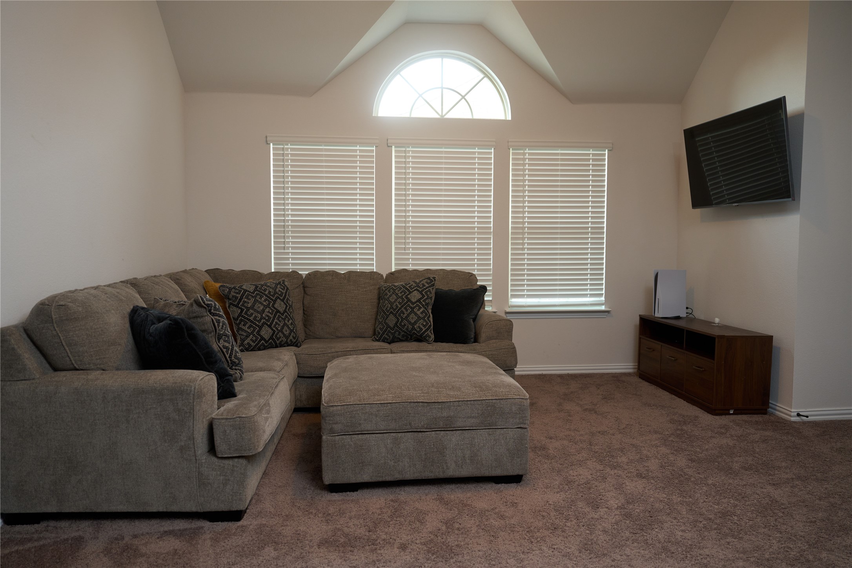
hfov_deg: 73.7
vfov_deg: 53.1
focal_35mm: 24
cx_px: 426
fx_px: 568
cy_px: 284
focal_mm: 24
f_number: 2.8
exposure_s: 1/100
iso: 400
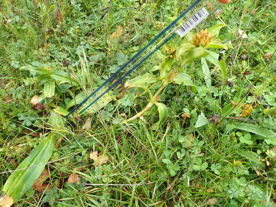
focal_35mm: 25
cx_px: 138
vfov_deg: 54.9
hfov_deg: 69.4
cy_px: 104
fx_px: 199
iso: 100
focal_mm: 4.5
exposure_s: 1/100
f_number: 2.8
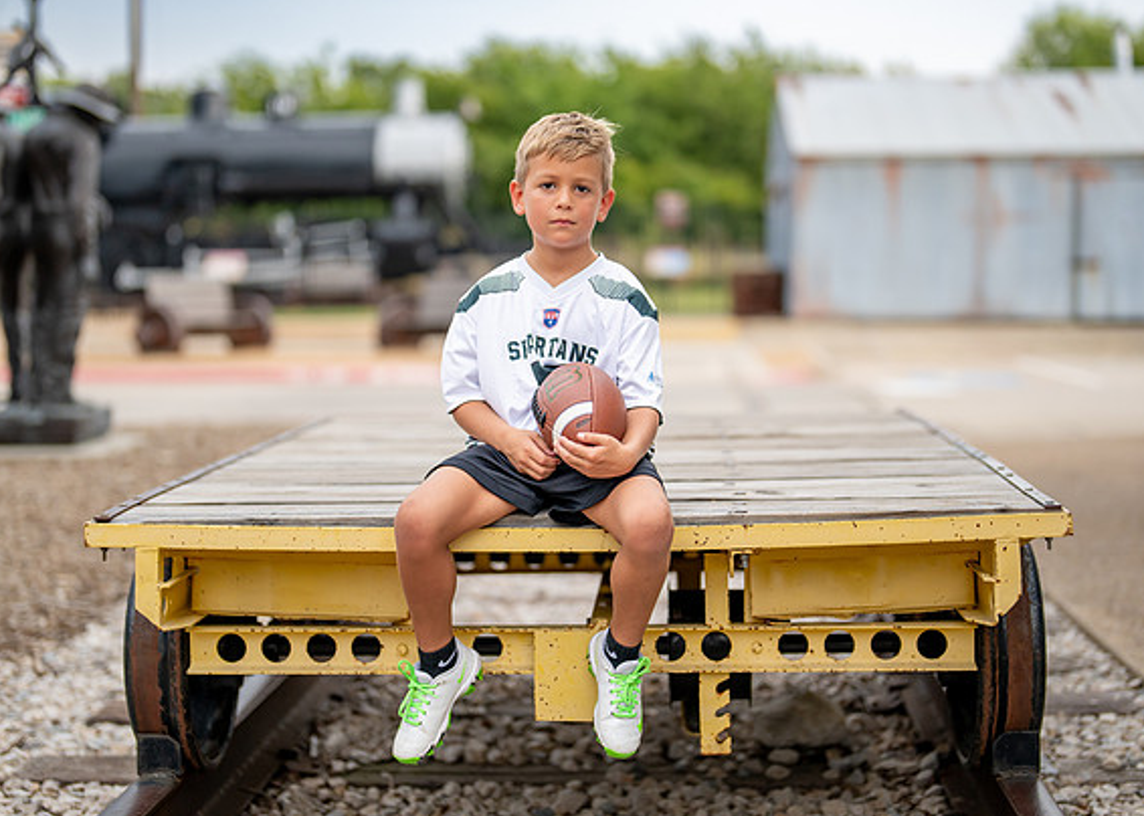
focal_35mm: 62
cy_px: 399
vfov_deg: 22.9
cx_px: 555
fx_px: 2014
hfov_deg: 31.7
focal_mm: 50
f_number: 1.2
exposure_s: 1/1250
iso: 400
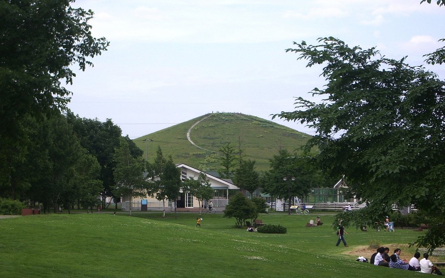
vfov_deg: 11.5
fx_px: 1383
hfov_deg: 18.3
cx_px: 223
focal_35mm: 114
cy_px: 124
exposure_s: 1/250
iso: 50
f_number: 4.8
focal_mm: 17.4
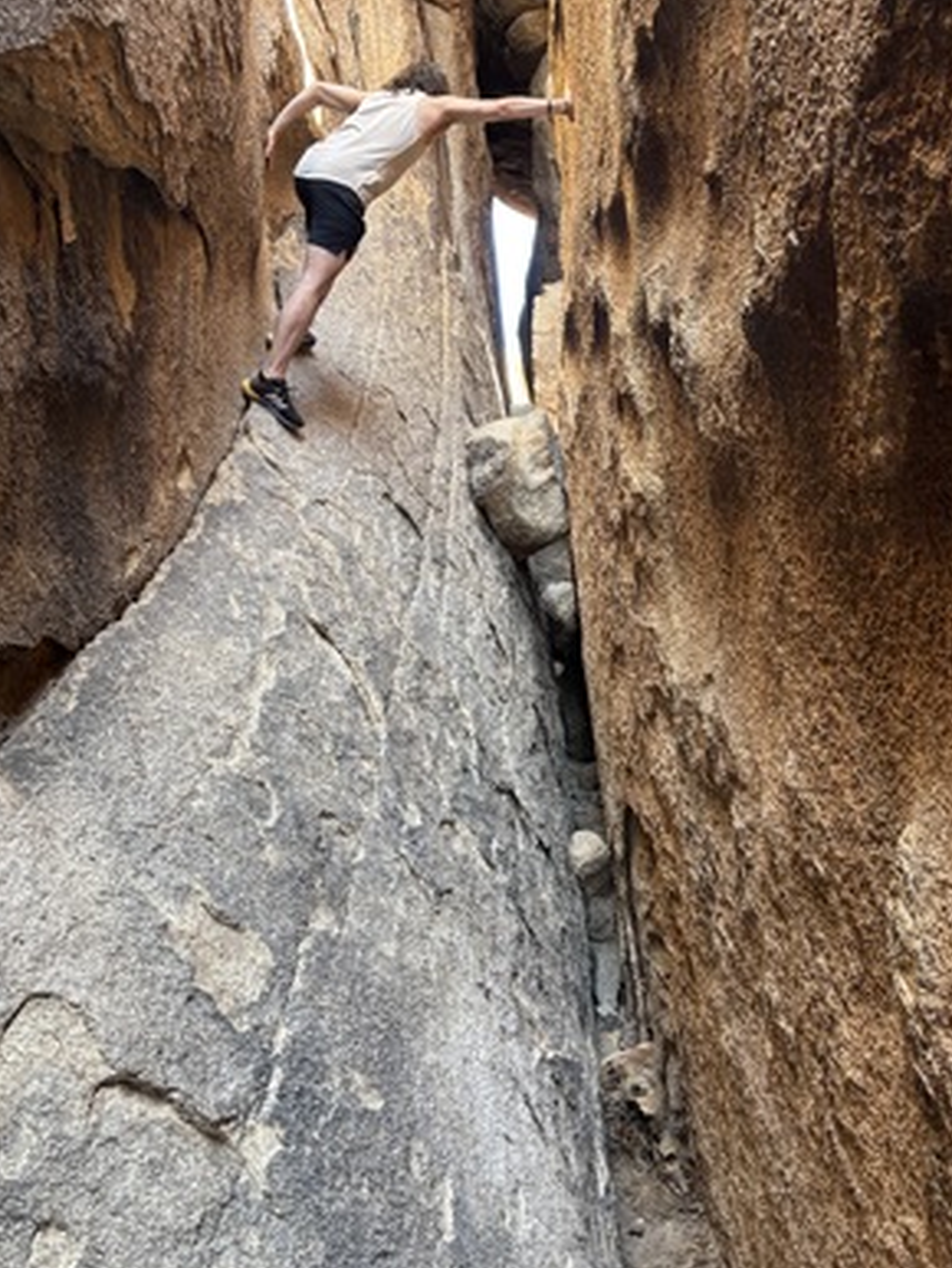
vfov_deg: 52.3
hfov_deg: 40.7
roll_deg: -0.7
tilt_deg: +11.1
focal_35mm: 35
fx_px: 1282
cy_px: 519
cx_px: 506
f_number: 1.6
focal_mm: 5.96
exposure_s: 1/98
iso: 125
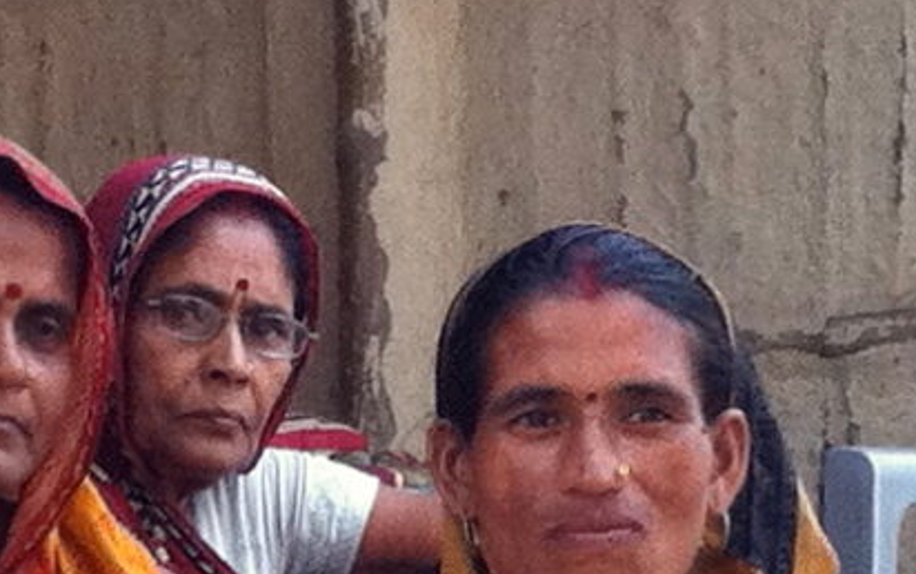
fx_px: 5745
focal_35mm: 230
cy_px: 1279
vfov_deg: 5.6
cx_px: 273
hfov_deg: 9.1
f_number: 2.8
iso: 125
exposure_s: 1/120
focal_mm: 3.85
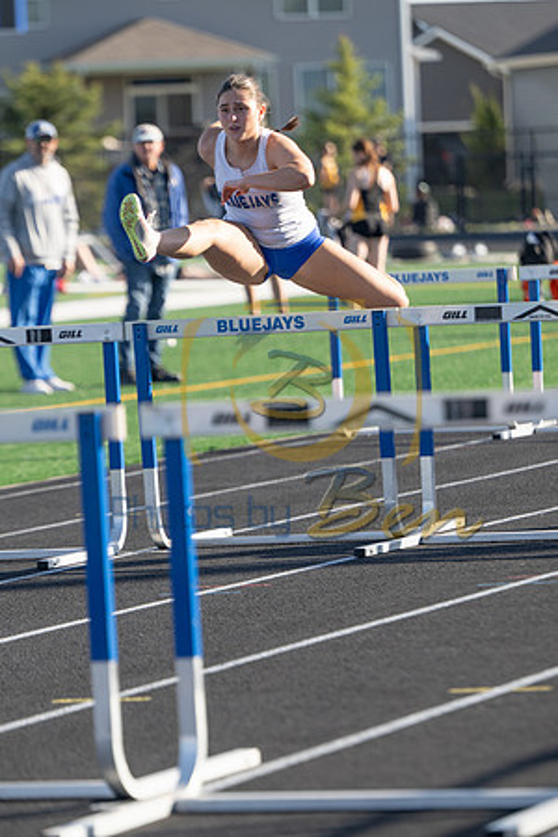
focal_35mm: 247
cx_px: 279
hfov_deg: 5.6
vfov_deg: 8.3
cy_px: 418
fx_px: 5742
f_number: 3.2
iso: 160
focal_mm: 165
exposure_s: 1/1250
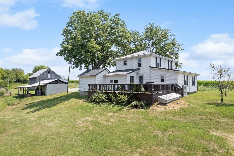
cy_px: 78
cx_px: 117
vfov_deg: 57.2
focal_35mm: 22
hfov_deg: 78.6
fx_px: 143
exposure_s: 1/1600
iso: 110
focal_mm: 8.38
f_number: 2.8
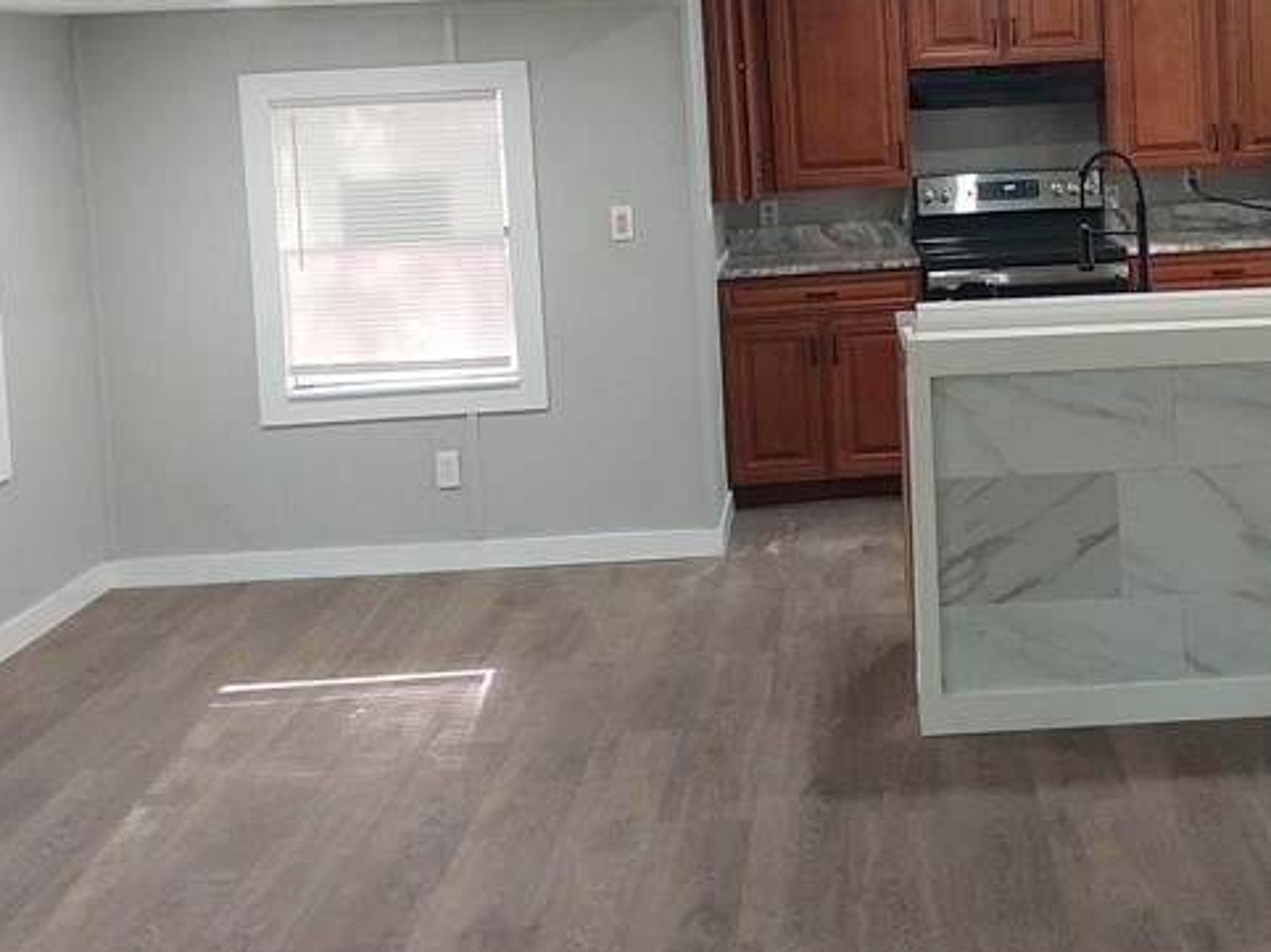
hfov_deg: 36.5
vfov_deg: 28.1
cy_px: 229
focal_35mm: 51
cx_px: 968
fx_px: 1872
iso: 320
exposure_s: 1/120
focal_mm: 5.23
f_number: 1.8
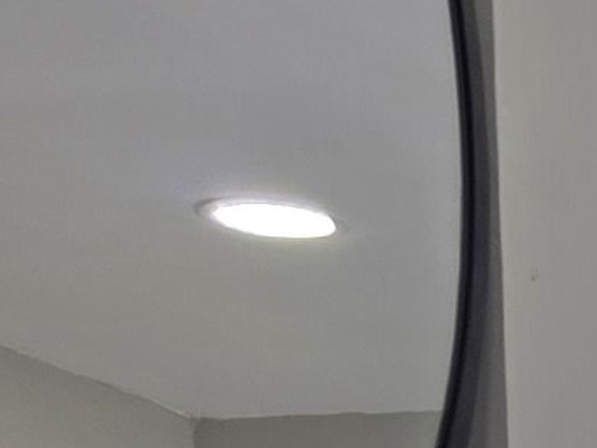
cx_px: 2218
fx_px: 3018
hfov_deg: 8.1
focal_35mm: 175
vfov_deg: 7.5
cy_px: 1343
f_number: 1.7
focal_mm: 6.3
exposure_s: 1/180
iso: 64
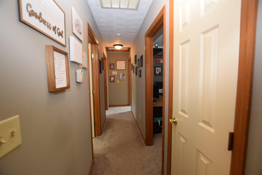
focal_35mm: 15
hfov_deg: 100.3
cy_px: 88
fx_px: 109
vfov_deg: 77.4
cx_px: 131
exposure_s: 1/60
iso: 800
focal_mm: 10
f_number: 4
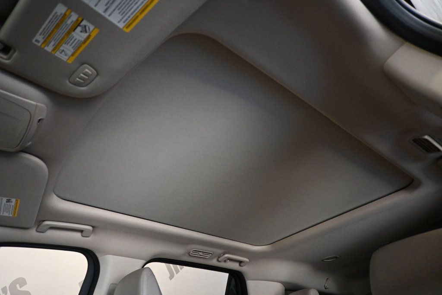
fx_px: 295
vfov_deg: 53.1
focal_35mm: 24
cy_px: 148
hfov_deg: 73.8
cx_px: 221
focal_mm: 16
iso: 3200
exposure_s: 1/125
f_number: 3.5
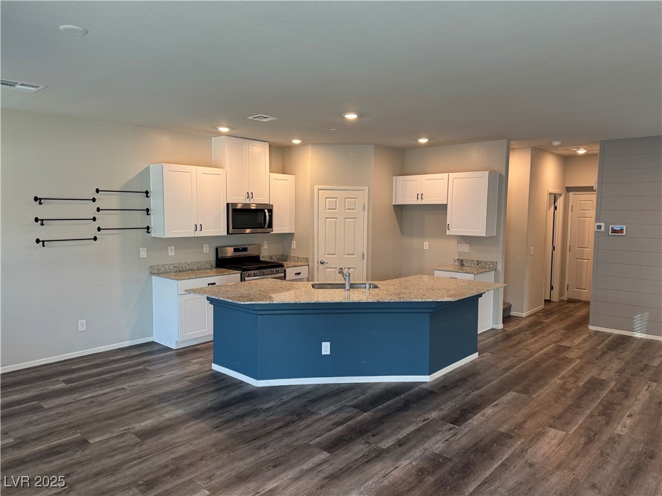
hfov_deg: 71.6
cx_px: 331
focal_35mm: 24
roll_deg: -0.6
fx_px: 459
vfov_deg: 56.8
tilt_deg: -5.5
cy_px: 248
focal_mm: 6.76
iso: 200
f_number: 1.78
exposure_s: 1/120
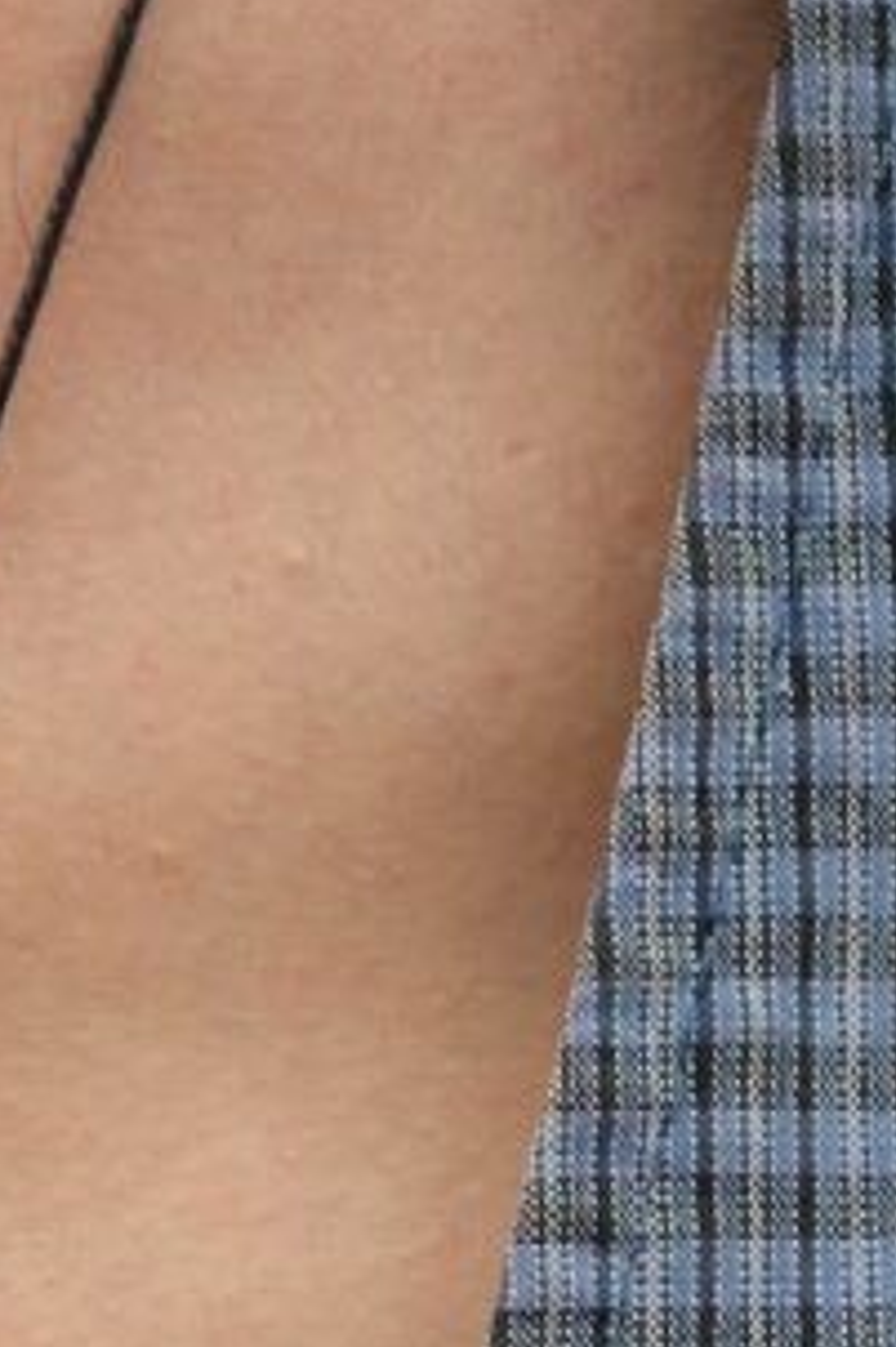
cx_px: -339
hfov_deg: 5.2
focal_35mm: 263
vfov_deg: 7.7
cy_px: 2114
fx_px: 9829
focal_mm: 46.3
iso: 500
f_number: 5
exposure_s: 1/180
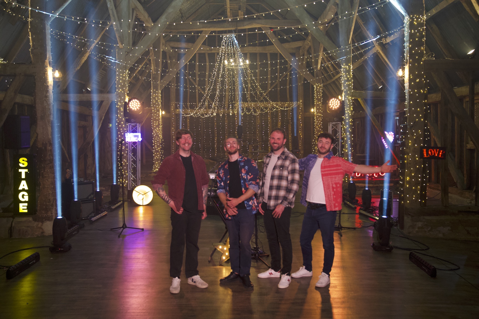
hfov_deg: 55.8
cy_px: 160
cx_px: 240
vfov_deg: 38.9
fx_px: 452
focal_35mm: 34
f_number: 4
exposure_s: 1/160
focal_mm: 34
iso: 5000
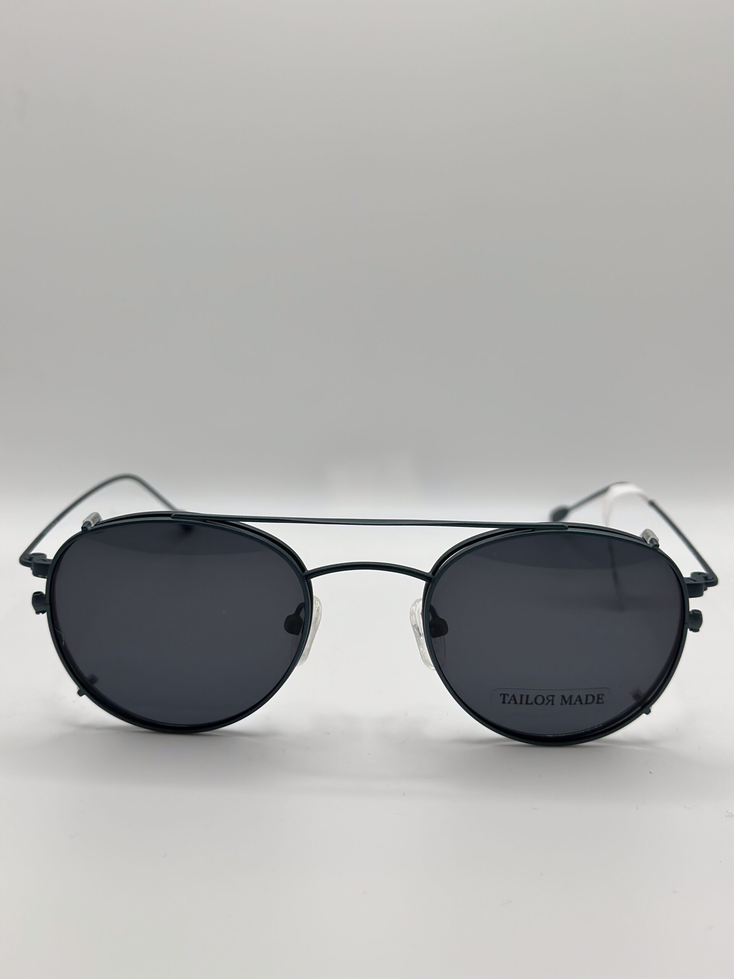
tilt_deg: -18.8
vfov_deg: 39.7
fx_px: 1357
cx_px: 367
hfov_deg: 30.3
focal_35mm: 48
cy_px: 490
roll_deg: +0.0
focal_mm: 6.86
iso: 80
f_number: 1.78
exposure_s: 1/843
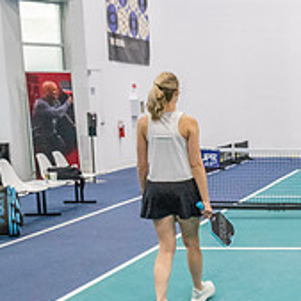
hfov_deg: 20.7
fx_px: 728
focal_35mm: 74
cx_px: 422
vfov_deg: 23.0
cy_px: 243
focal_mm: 24
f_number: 4
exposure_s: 1/800
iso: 8000
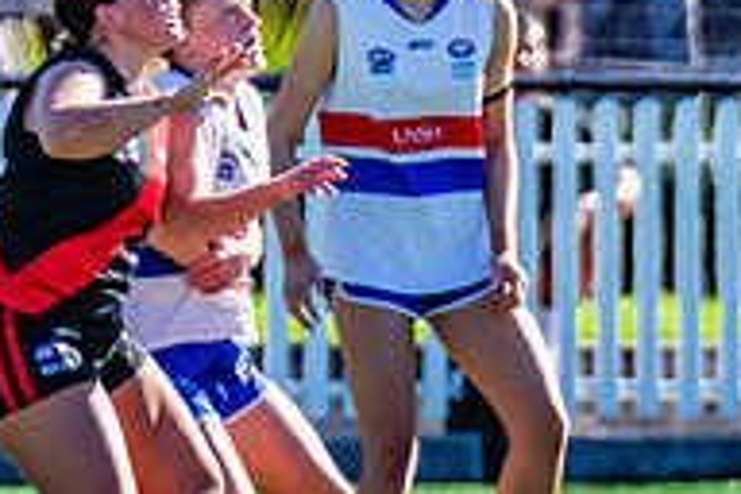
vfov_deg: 0.7
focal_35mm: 1934
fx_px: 39805
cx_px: 1492
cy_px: -2
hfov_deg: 1.1
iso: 800
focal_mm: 440
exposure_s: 1/1250
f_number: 8
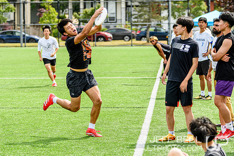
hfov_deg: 11.9
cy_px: 78
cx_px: 85
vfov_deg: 8.0
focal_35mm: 172
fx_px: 1121
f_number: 3.2
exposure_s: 1/1250
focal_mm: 90
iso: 125
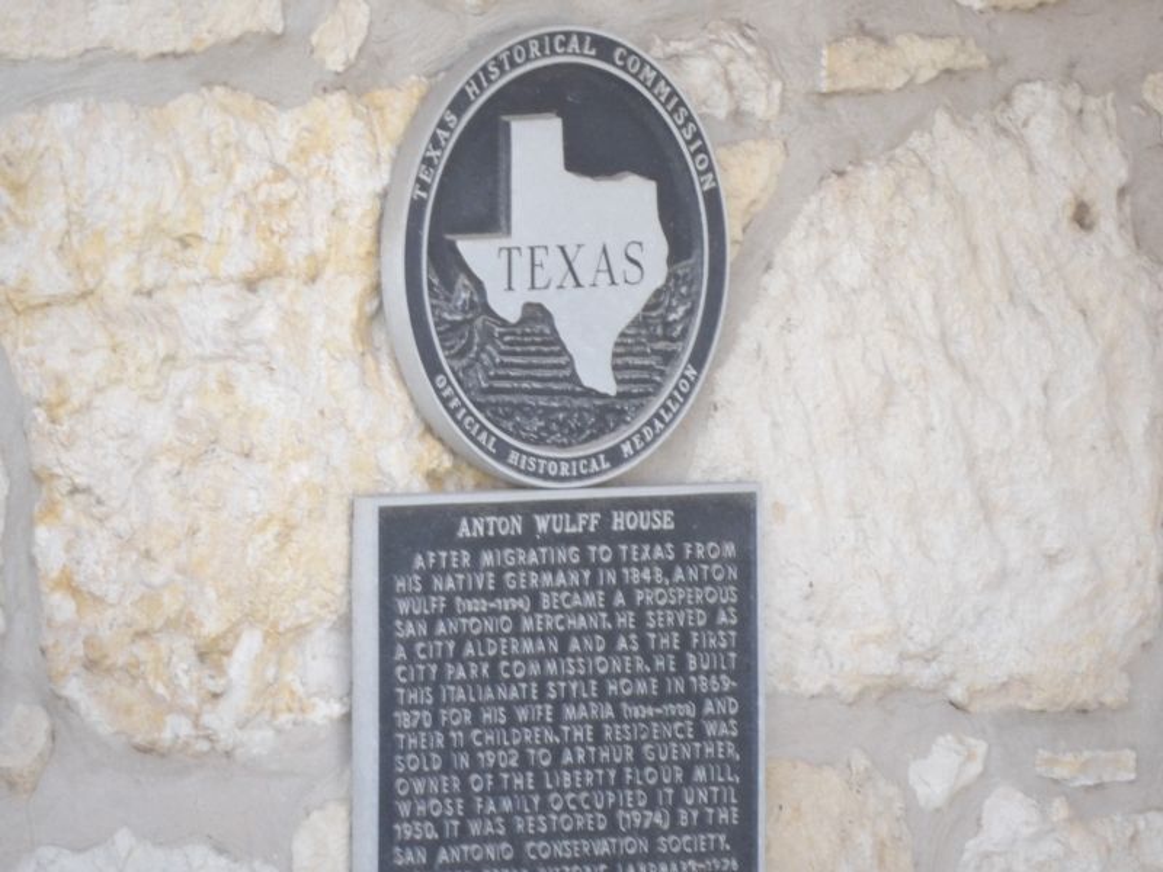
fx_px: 32488
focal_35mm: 967
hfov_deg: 2.1
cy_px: 436
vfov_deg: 1.5
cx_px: 582
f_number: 5.3
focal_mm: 173.5
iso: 226
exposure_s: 1/50
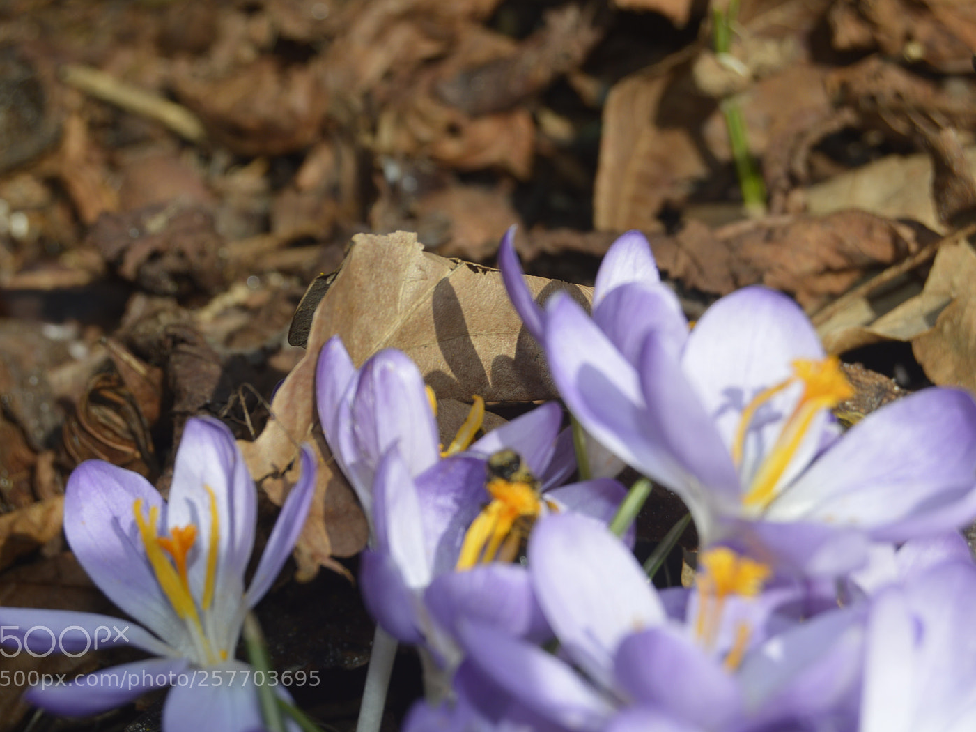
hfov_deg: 21.6
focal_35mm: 91
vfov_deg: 16.3
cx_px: 513
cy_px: 363
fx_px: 2552
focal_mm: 55
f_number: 10
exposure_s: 1/200
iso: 100
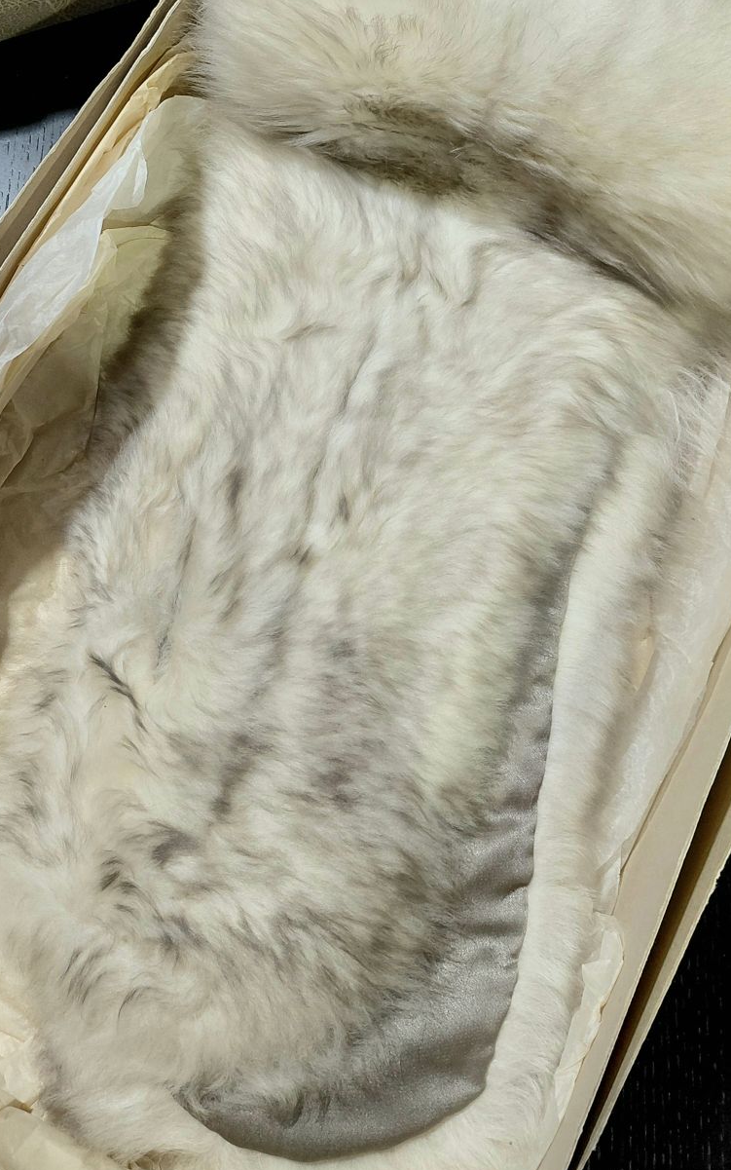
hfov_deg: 28.5
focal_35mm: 45
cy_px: 182
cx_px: 302
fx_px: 1434
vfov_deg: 41.8
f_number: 1.8
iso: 64
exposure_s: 1/100
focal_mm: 4.69
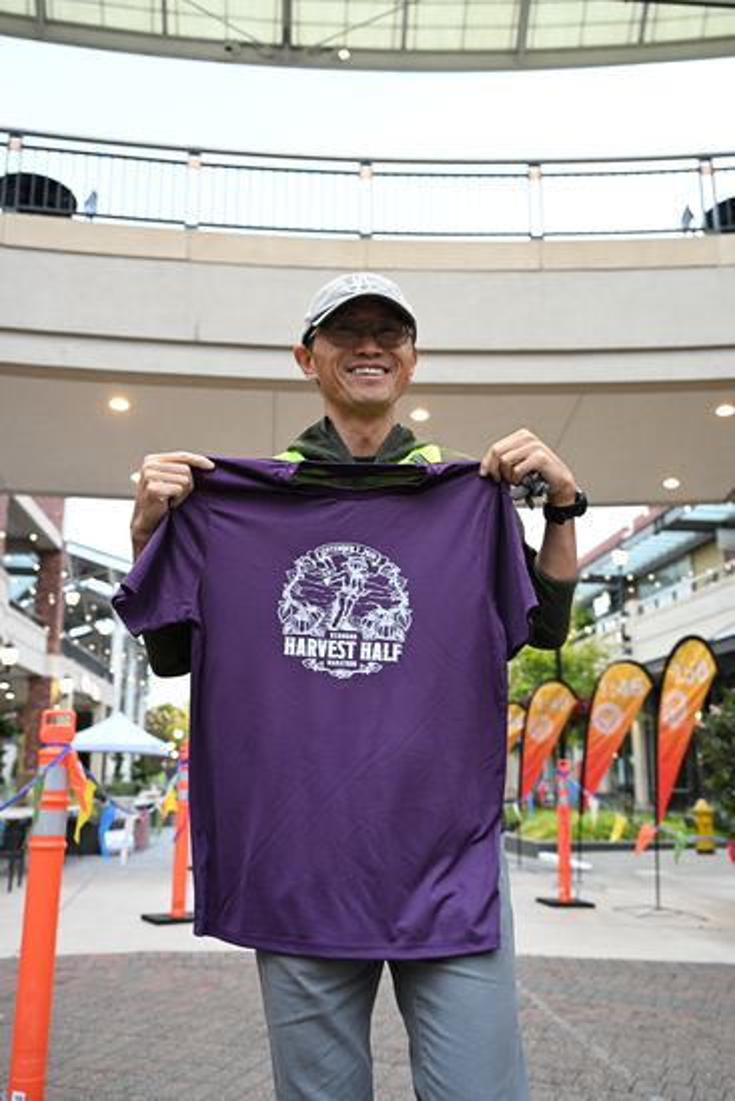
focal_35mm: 33
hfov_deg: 40.0
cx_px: 368
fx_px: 1010
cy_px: 550
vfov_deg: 57.2
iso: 3200
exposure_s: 1/200
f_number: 4
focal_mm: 33
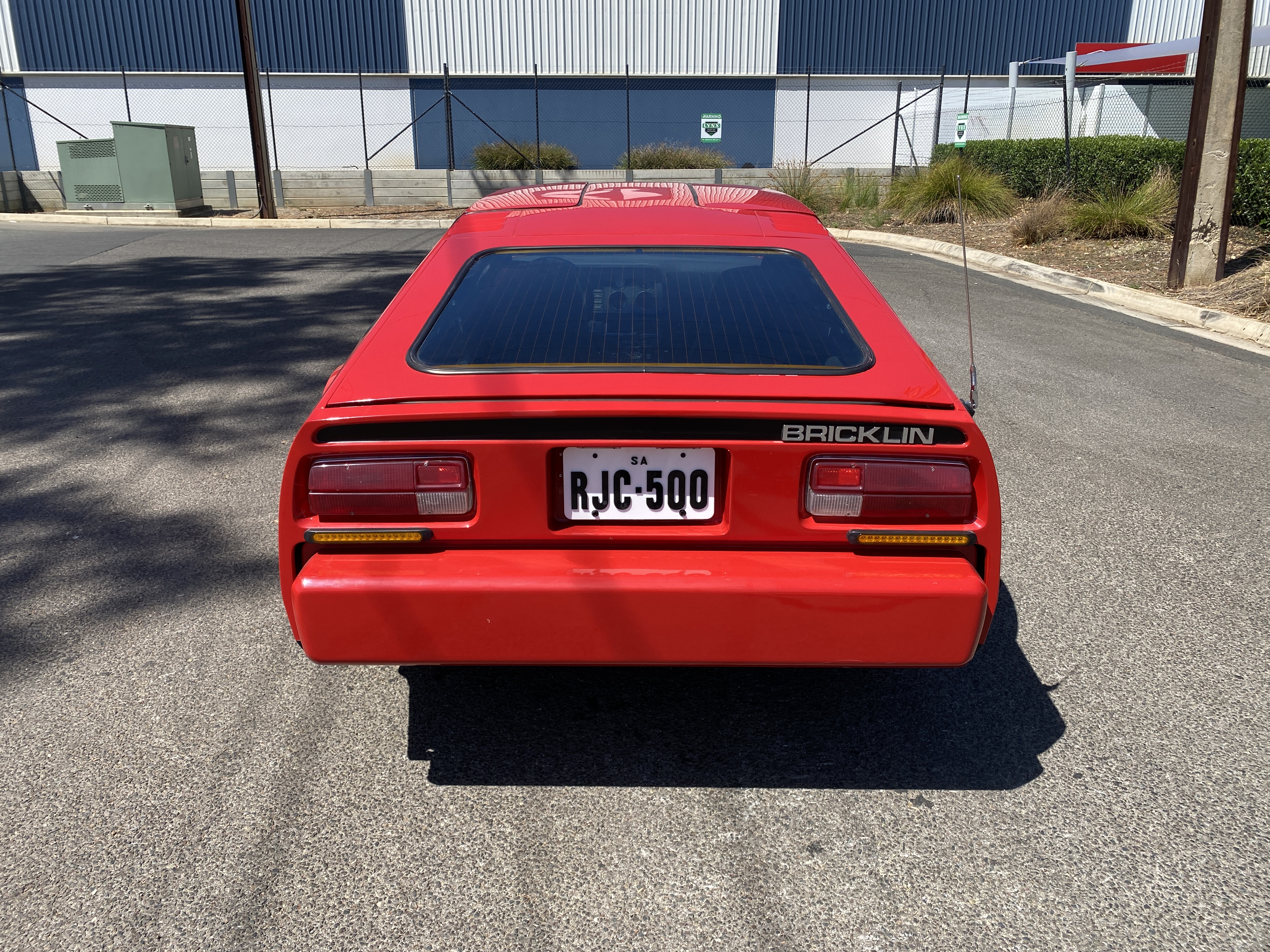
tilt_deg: -18.5
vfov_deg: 53.1
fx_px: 954
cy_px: 476
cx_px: 635
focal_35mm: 26
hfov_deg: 67.3
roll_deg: +0.1
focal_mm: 4.25
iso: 32
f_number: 1.8
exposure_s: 1/2183
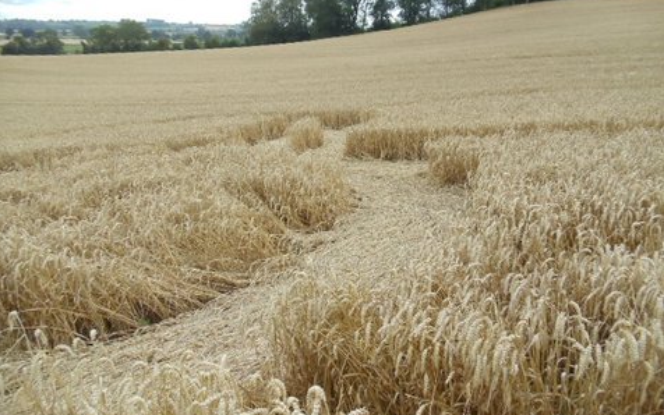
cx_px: 331
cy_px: 196
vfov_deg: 27.4
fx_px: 851
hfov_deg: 42.6
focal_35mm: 47
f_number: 3.5
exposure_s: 1/320
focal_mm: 6
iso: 80
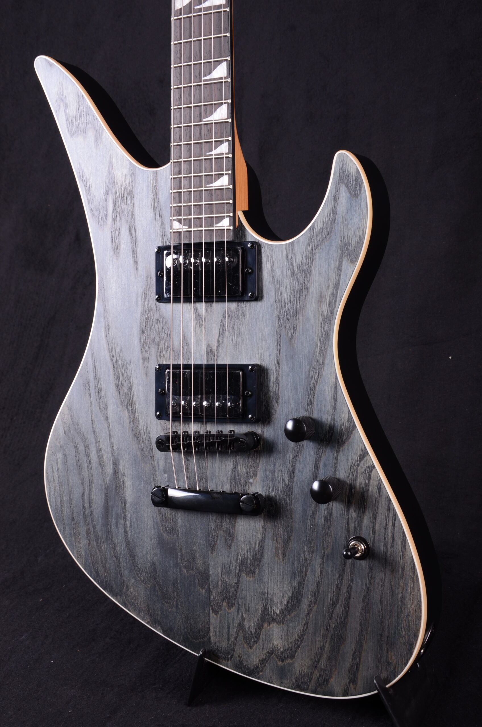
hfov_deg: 26.4
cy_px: 364
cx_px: 241
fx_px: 1029
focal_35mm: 51
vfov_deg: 39.0
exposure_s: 1/200
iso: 200
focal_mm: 34
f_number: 11
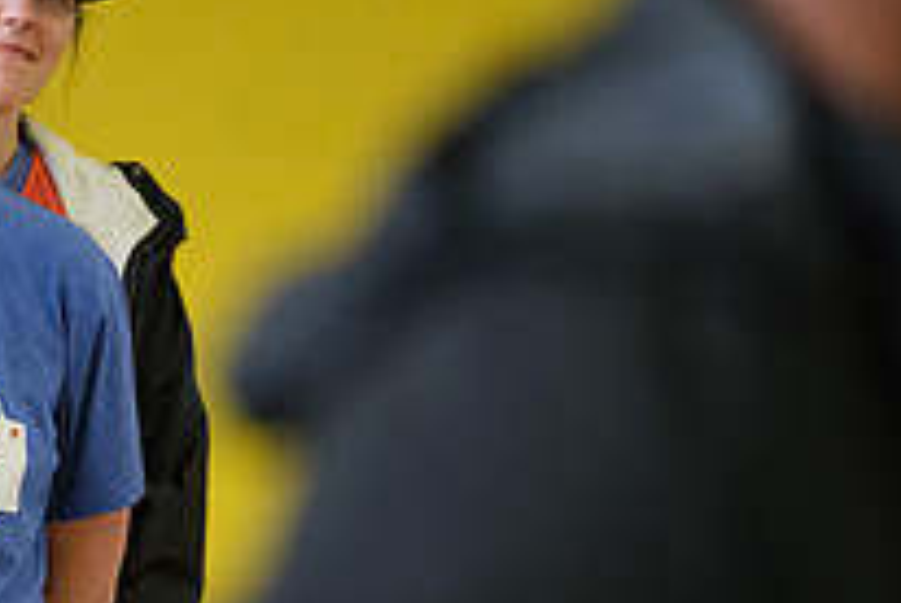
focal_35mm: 591
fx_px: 14812
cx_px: -127
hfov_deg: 3.5
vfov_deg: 2.3
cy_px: 478
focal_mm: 140
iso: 2500
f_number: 2.8
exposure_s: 1/125
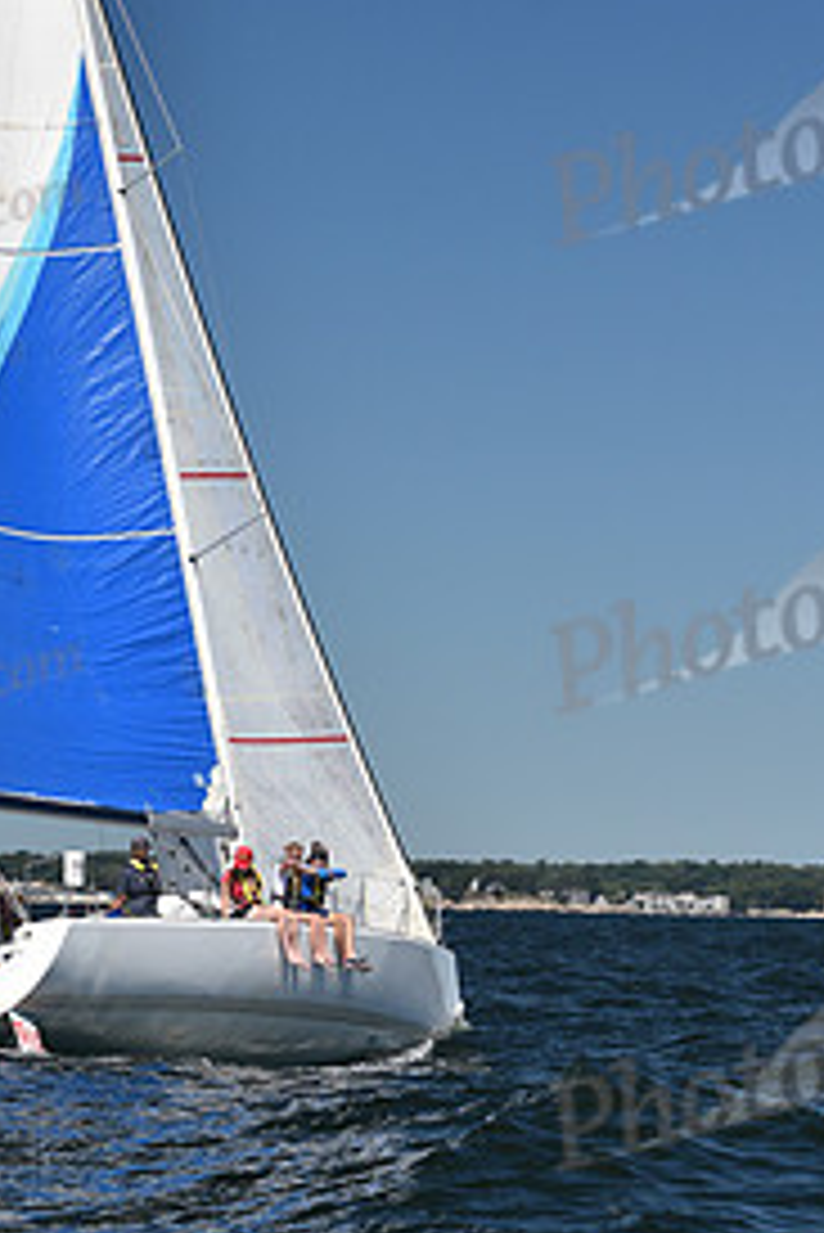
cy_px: 428
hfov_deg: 9.3
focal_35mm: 148
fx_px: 5075
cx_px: 317
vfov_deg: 13.8
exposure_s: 1/800
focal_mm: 70
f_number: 5.6
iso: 200
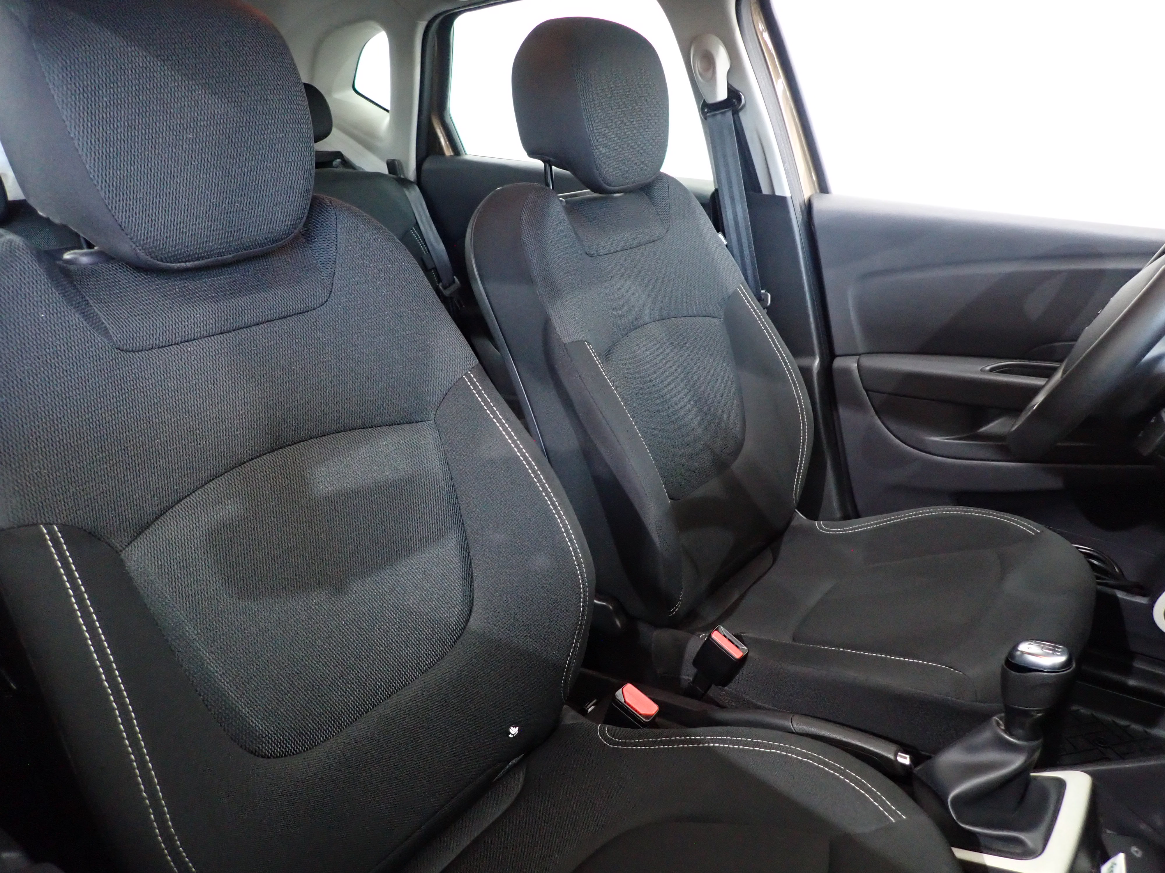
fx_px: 841
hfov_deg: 69.4
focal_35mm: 25
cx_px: 582
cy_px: 436
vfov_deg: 54.9
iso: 640
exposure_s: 1/30
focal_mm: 4.5
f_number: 2
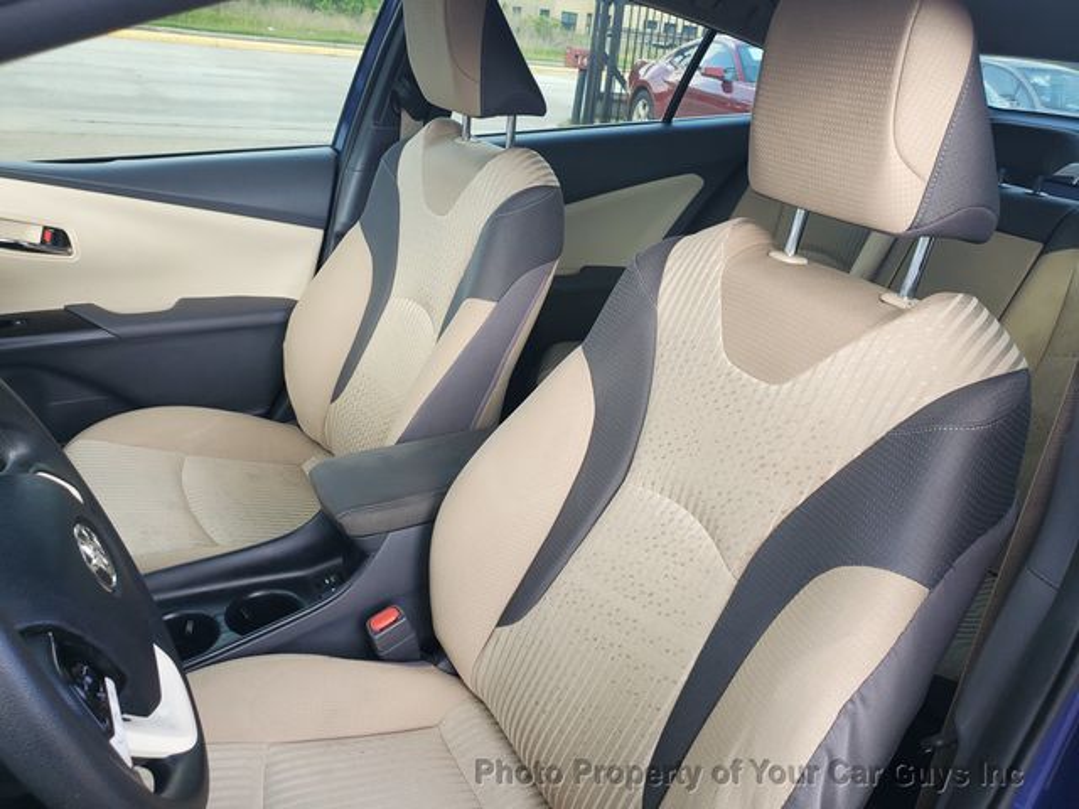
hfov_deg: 67.3
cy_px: 404
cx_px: 540
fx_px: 810
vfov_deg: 53.1
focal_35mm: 26
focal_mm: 4.3
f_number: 2.4
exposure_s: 1/120
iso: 80
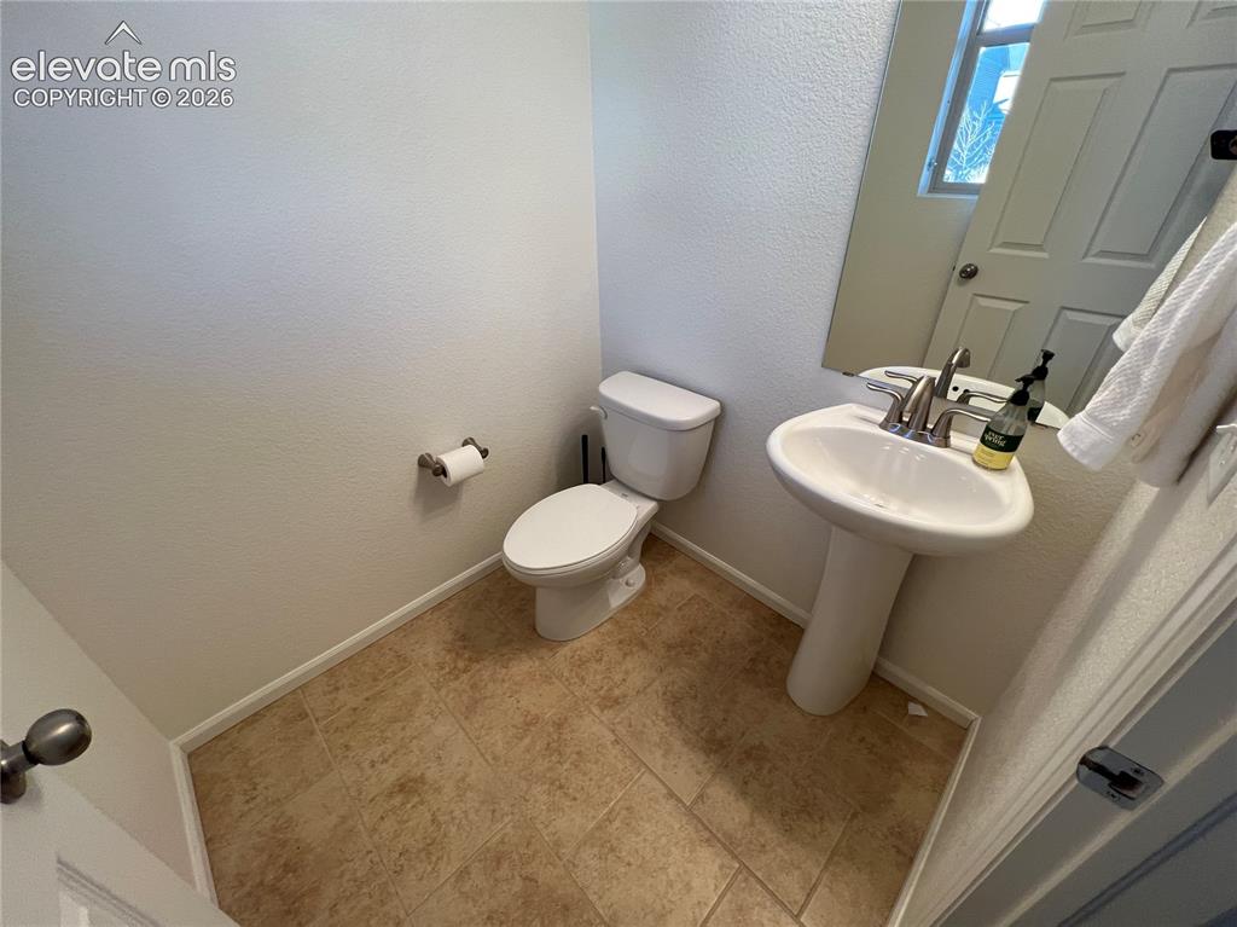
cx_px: 618
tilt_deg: -30.8
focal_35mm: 13
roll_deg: +0.9
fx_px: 464
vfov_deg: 89.9
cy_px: 464
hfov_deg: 106.2
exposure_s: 1/120
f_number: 1.8
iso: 125
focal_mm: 1.57
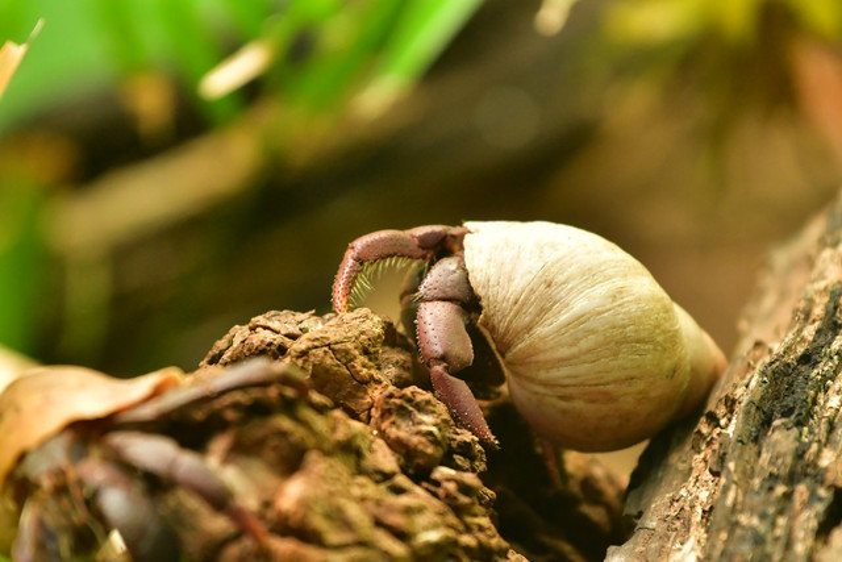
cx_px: 421
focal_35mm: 400
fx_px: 9357
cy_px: 281
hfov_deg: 5.2
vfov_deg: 3.4
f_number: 2.8
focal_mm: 200
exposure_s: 1/1000
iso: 2000
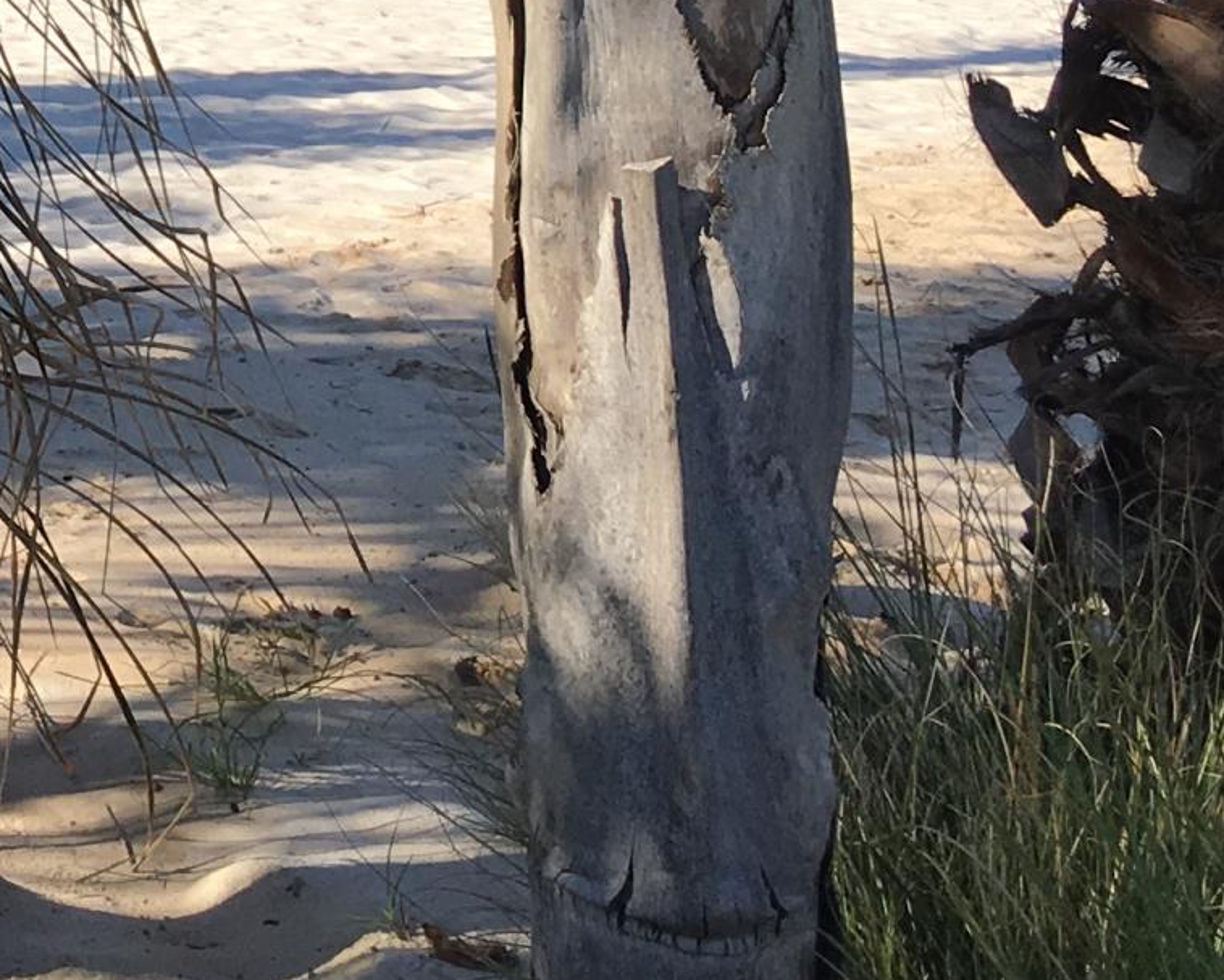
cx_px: -693
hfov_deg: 15.6
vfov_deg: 12.9
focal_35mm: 112
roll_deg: +0.4
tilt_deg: +2.7
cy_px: -596
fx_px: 4059
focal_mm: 4.15
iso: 25
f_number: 2.2
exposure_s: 1/1166
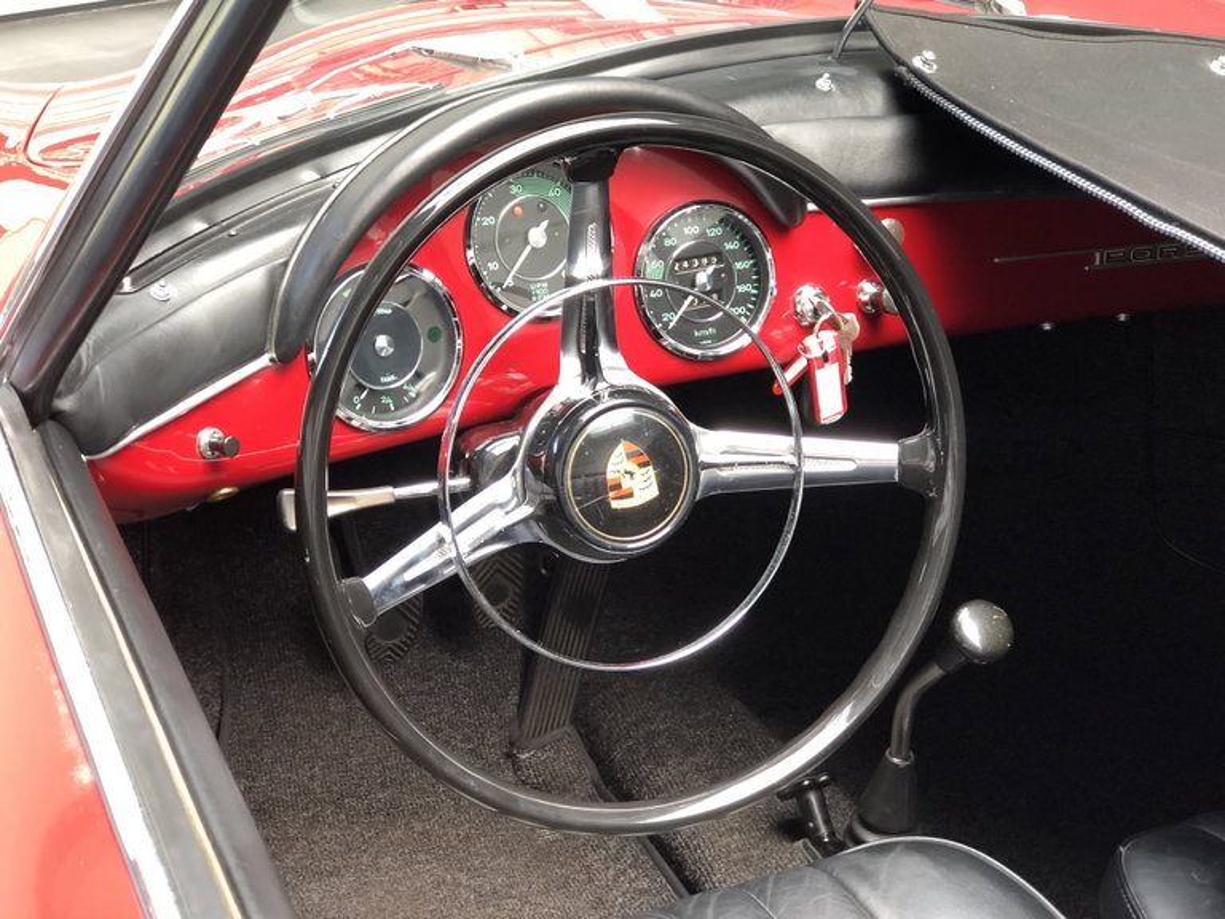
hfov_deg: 33.8
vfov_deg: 25.7
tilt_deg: -25.5
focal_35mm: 57
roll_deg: -0.9
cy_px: 460
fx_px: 2017
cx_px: 612
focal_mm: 6.6
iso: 100
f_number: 2.8
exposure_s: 1/30
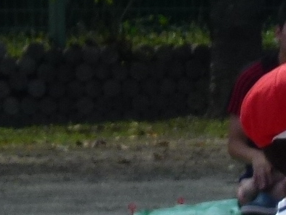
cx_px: 721
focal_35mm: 1534
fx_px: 12670
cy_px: 382
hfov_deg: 1.3
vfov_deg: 1.0
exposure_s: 1/800
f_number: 5.6
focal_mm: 41.5
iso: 100
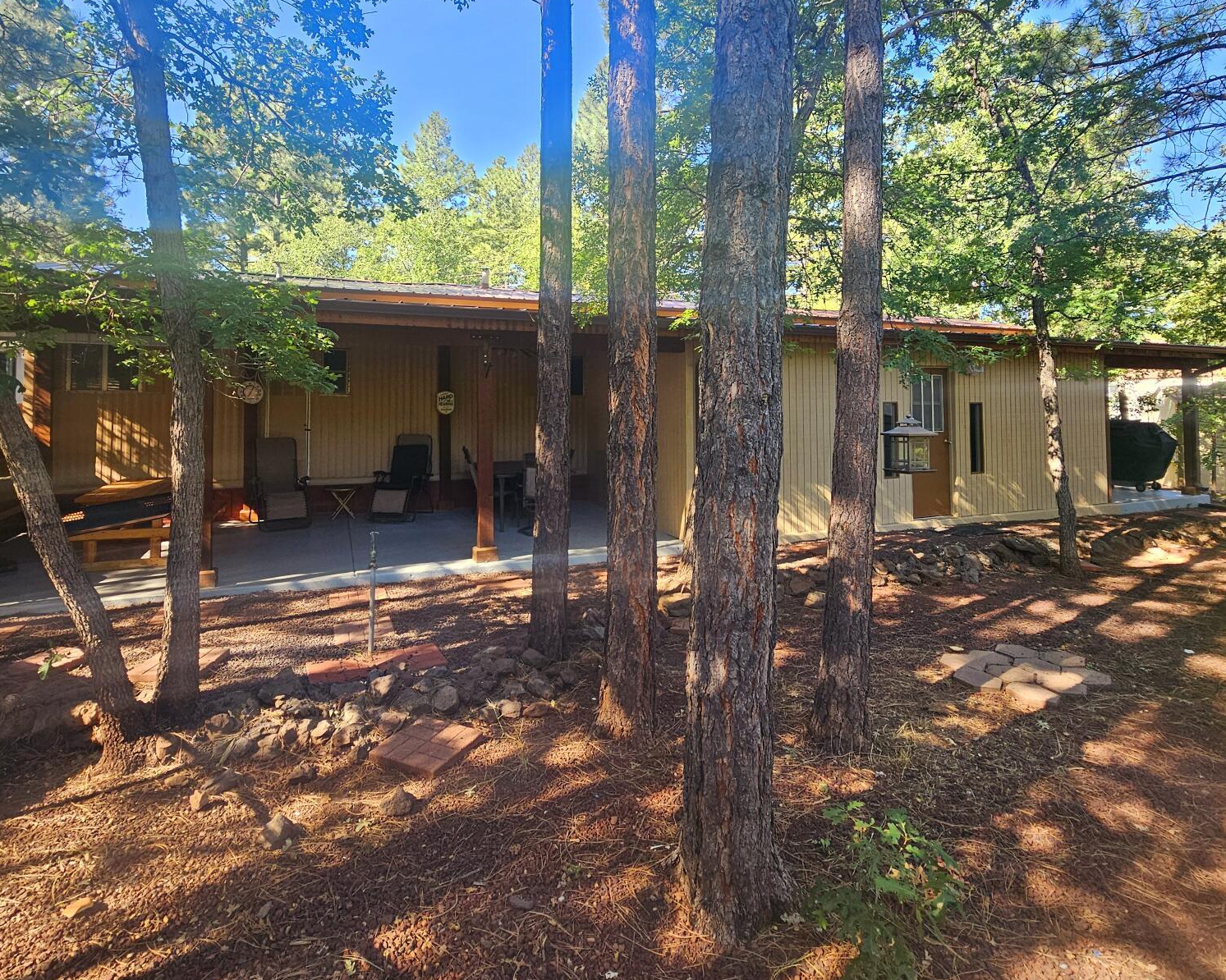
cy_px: 391
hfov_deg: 89.6
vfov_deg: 76.1
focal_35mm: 17
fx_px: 617
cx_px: 613
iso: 50
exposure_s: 1/167
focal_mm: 2.2
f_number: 2.2
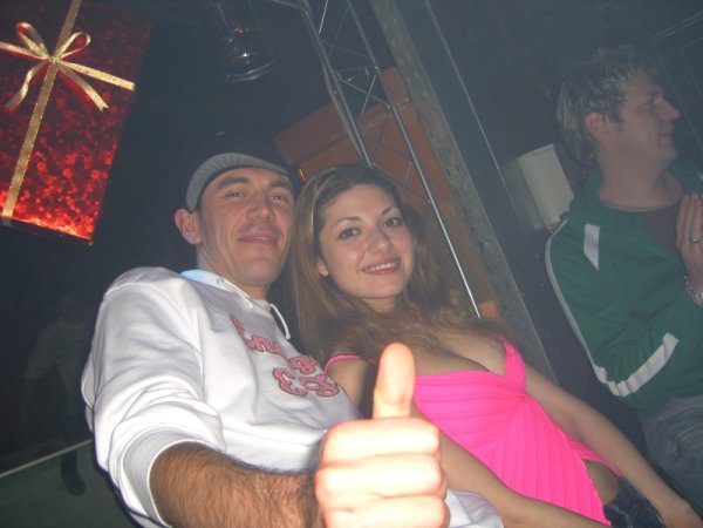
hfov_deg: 49.0
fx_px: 772
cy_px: 264
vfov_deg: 37.7
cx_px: 352
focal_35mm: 38
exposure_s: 1/60
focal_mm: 7.9
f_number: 2.8
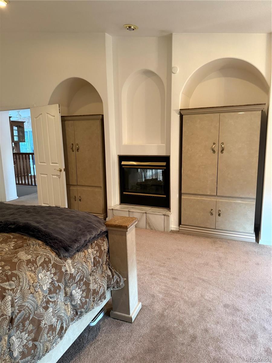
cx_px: 136
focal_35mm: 24
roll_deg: +1.0
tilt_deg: -9.0
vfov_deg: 71.6
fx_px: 251
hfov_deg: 56.8
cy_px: 182
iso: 640
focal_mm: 6.76
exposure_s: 1/60
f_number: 1.78
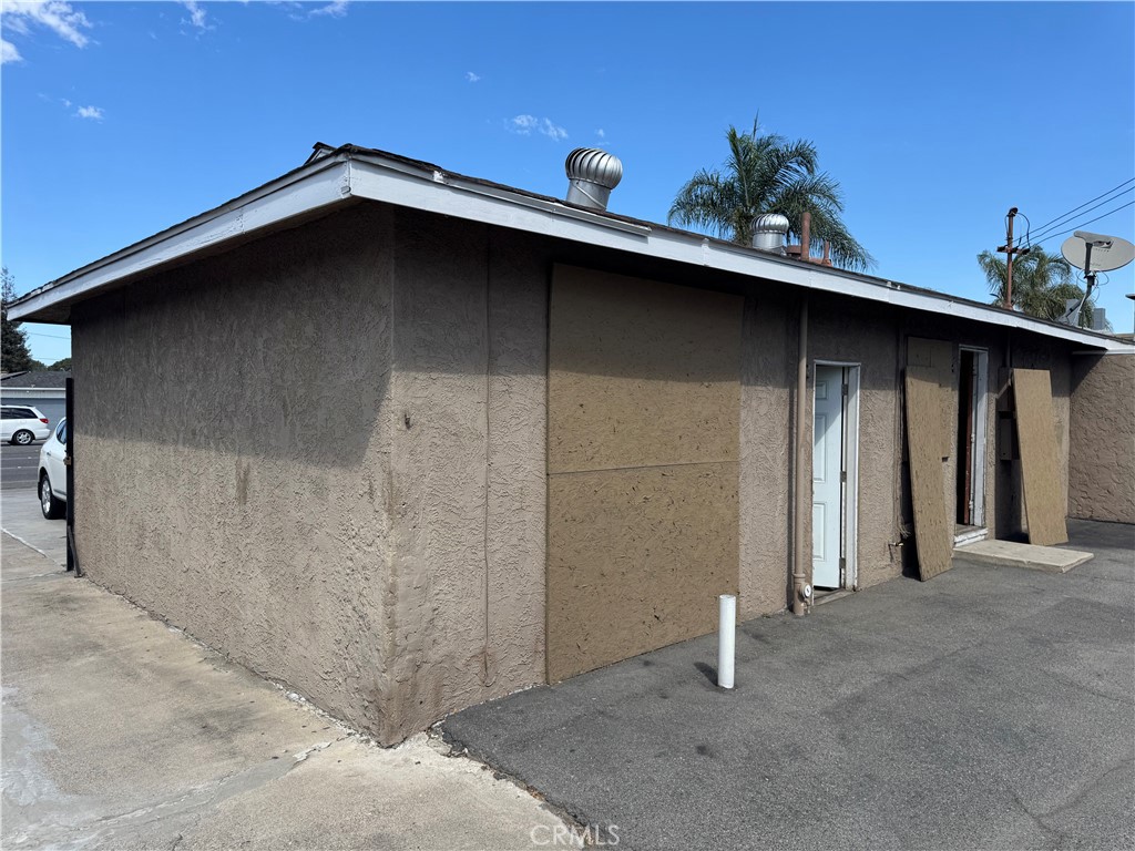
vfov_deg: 56.8
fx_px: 787
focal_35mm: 24
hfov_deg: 71.6
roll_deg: -0.6
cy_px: 426
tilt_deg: -2.3
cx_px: 568
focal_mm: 6.76
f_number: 1.78
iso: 80
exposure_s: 1/3413
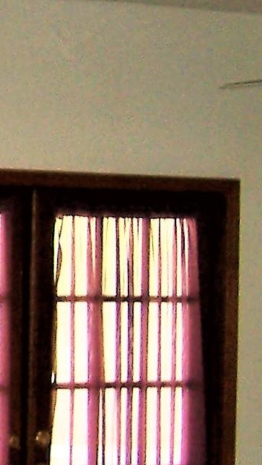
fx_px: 1879
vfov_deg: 14.1
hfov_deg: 7.2
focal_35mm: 152
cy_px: 303
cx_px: -500
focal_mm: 6
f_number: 3
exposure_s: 1/60
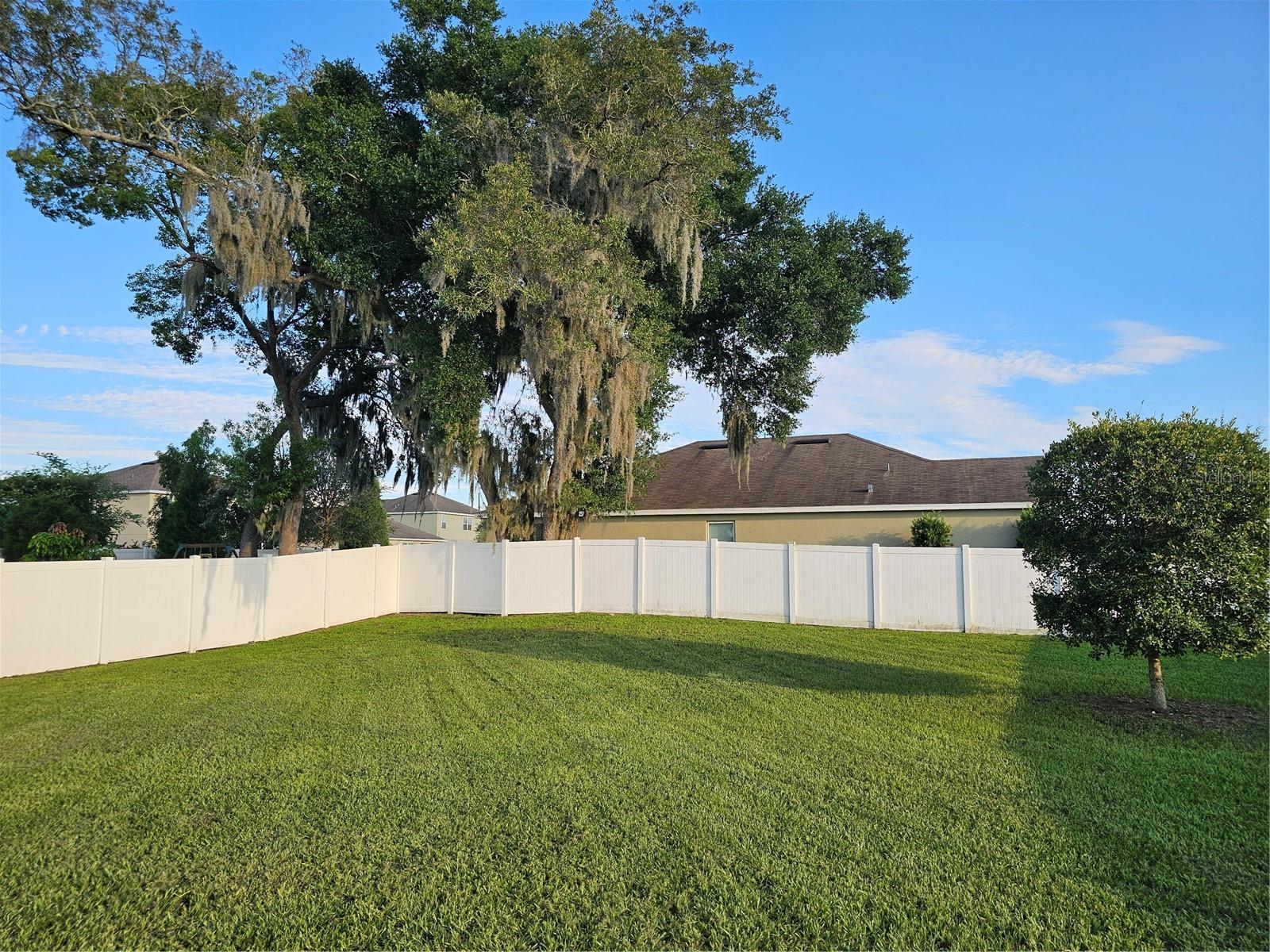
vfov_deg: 58.9
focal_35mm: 23
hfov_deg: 73.9
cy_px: 476
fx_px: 844
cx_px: 635
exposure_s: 1/324
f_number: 1.7
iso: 10
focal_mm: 6.3
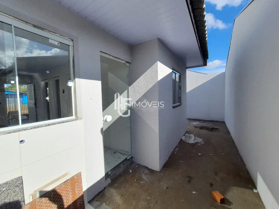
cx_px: 140
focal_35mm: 13
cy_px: 104
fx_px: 105
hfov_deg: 106.2
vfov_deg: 89.9
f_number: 2.2
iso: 50
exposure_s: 1/1692
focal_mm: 1.74
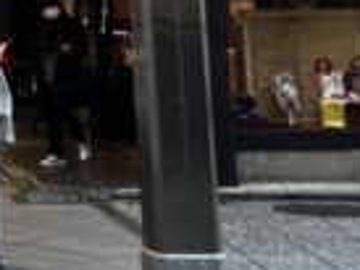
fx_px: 1384
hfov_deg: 12.9
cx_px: -368
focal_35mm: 133
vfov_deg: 10.7
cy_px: -159
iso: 64
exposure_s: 1/120
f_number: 1.5
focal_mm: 5.7
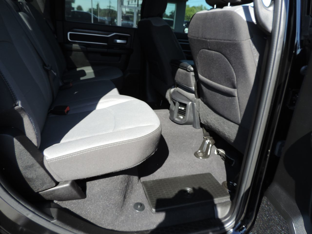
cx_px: 156
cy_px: 117
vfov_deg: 56.8
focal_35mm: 24
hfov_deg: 71.6
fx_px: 216
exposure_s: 1/200
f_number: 3
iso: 80
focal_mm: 4.3
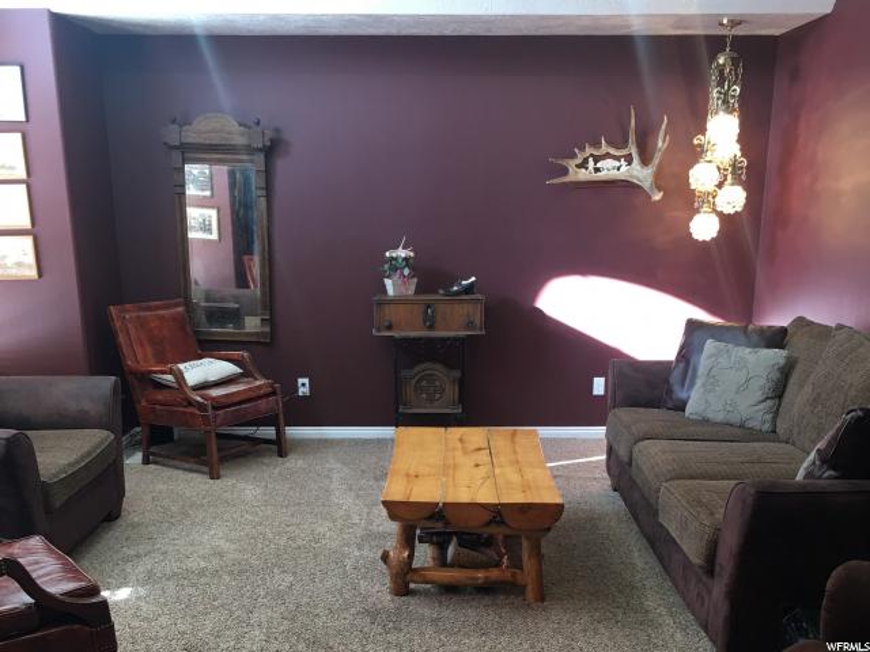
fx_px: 729
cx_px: 435
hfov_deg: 61.7
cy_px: 326
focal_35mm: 29
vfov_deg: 48.2
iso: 32
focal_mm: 4.15
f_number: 2.2
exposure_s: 1/15
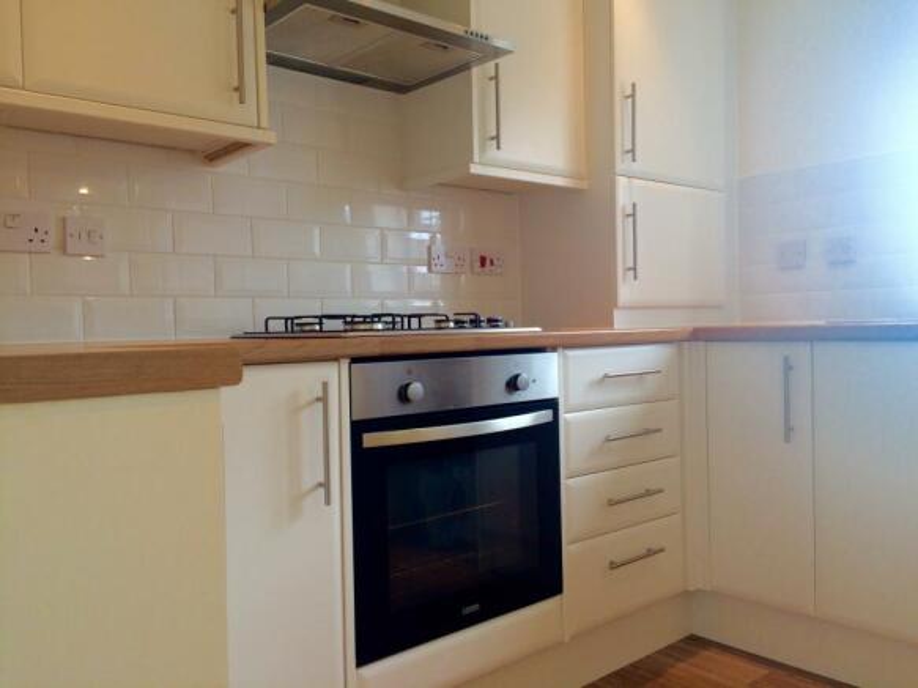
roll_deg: +2.5
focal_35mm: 29
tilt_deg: -0.7
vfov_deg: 48.2
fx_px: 769
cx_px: 459
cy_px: 344
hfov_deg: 61.7
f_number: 2.2
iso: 40
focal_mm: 4.15
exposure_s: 1/50
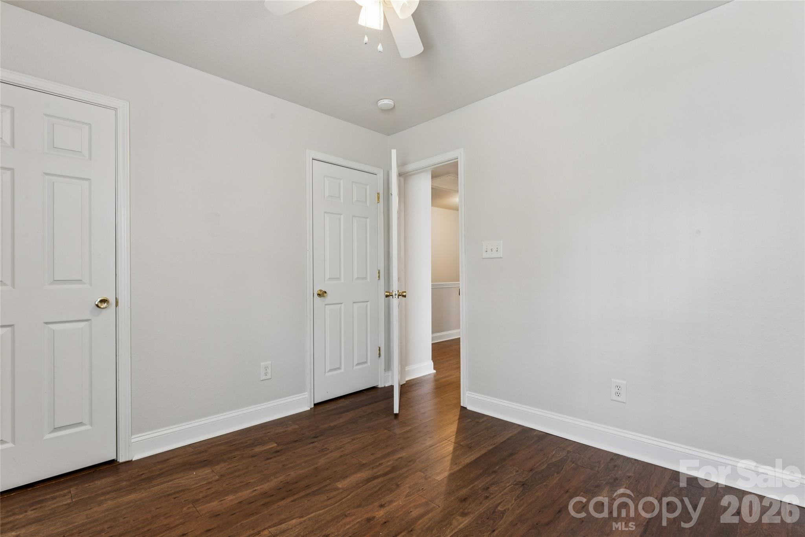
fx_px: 369
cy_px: 268
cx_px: 402
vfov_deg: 72.0
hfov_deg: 95.0
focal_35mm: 16
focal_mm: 16.5
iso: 100
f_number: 13
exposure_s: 1.6
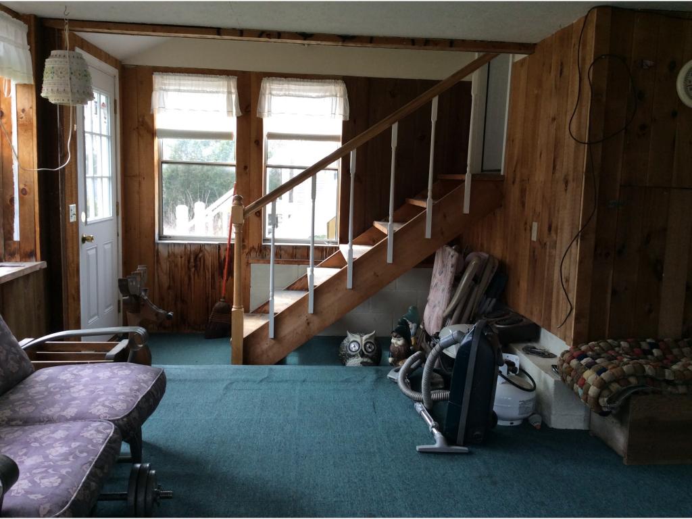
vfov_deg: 44.2
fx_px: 640
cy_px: 260
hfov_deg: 56.8
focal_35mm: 32
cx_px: 346
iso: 50
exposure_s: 1/120
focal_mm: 3.3
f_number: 2.4
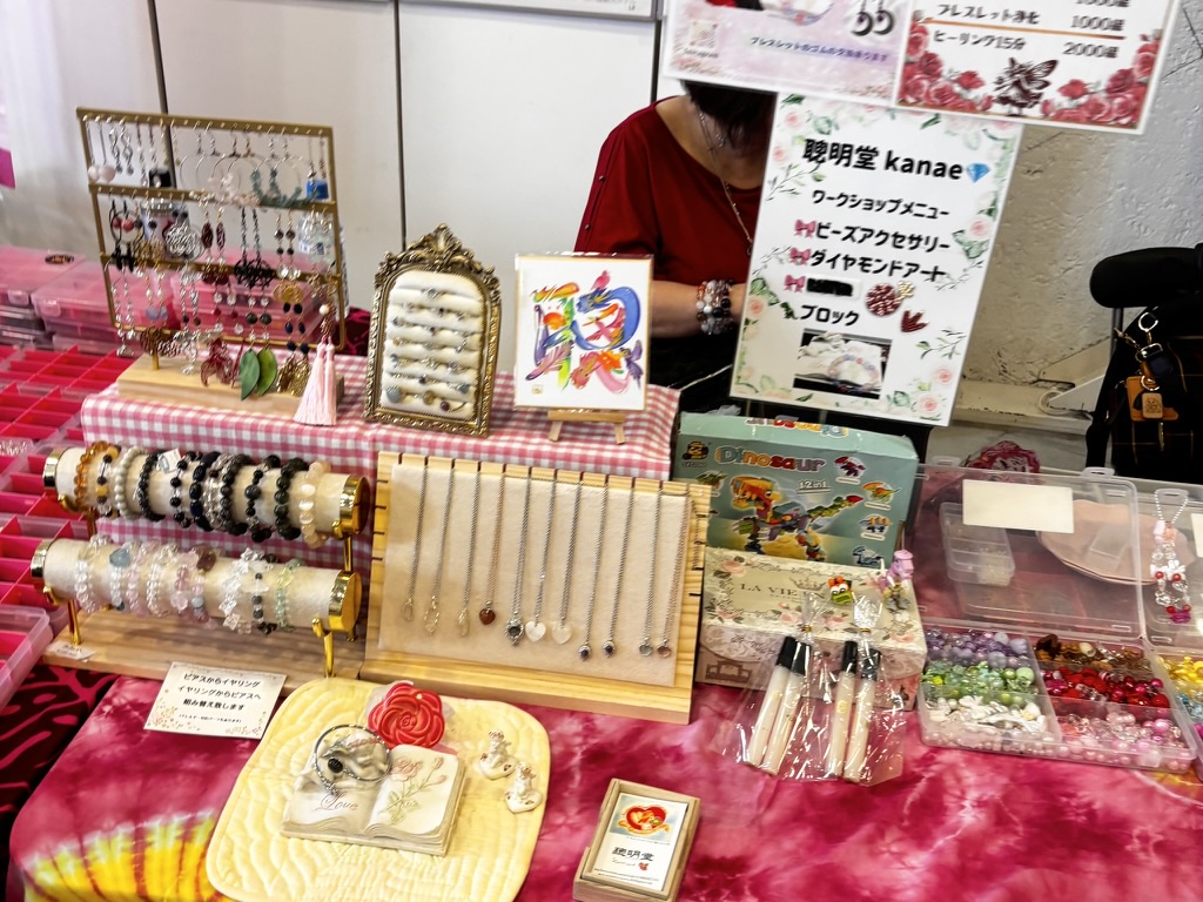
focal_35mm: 26
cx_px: 602
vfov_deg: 53.1
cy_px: 451
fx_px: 904
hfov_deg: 67.3
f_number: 1.6
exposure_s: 1/50
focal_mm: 5.96
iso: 80
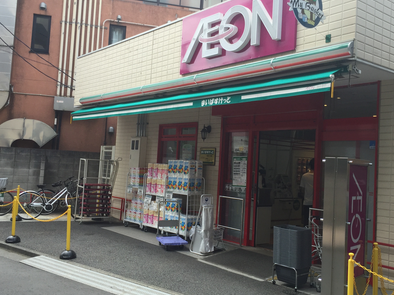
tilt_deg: +3.5
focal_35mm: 38
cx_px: 222
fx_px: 432
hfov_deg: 48.9
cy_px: 136
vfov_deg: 37.7
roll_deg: -3.0
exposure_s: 1/682
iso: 32
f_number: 2.2
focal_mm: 4.15
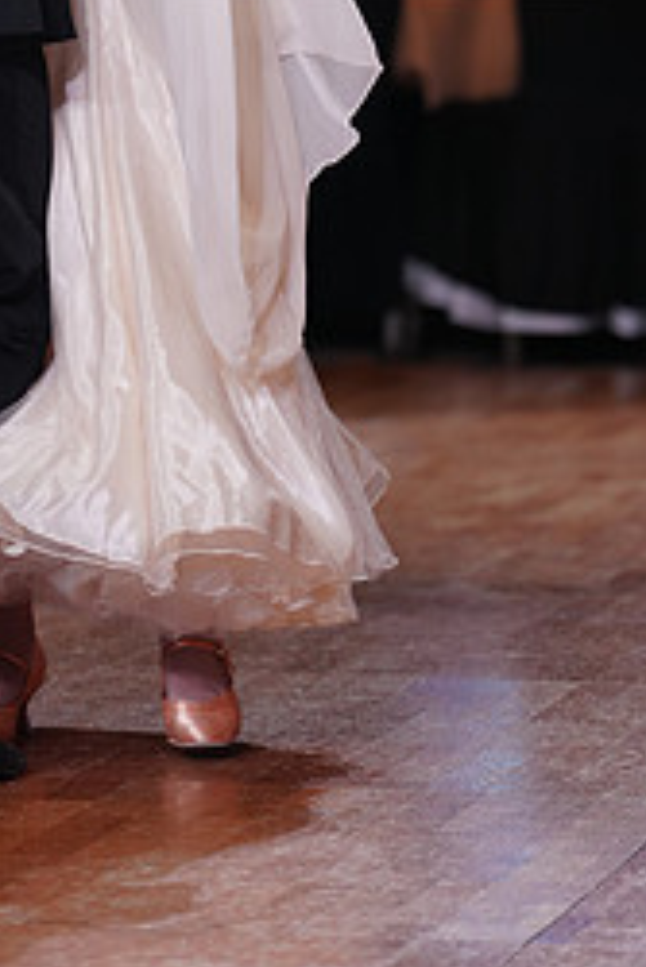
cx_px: 64
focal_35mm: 301
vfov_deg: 6.8
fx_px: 8090
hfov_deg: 4.6
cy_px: -132
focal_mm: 130
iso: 640
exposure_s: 1/400
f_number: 2.8
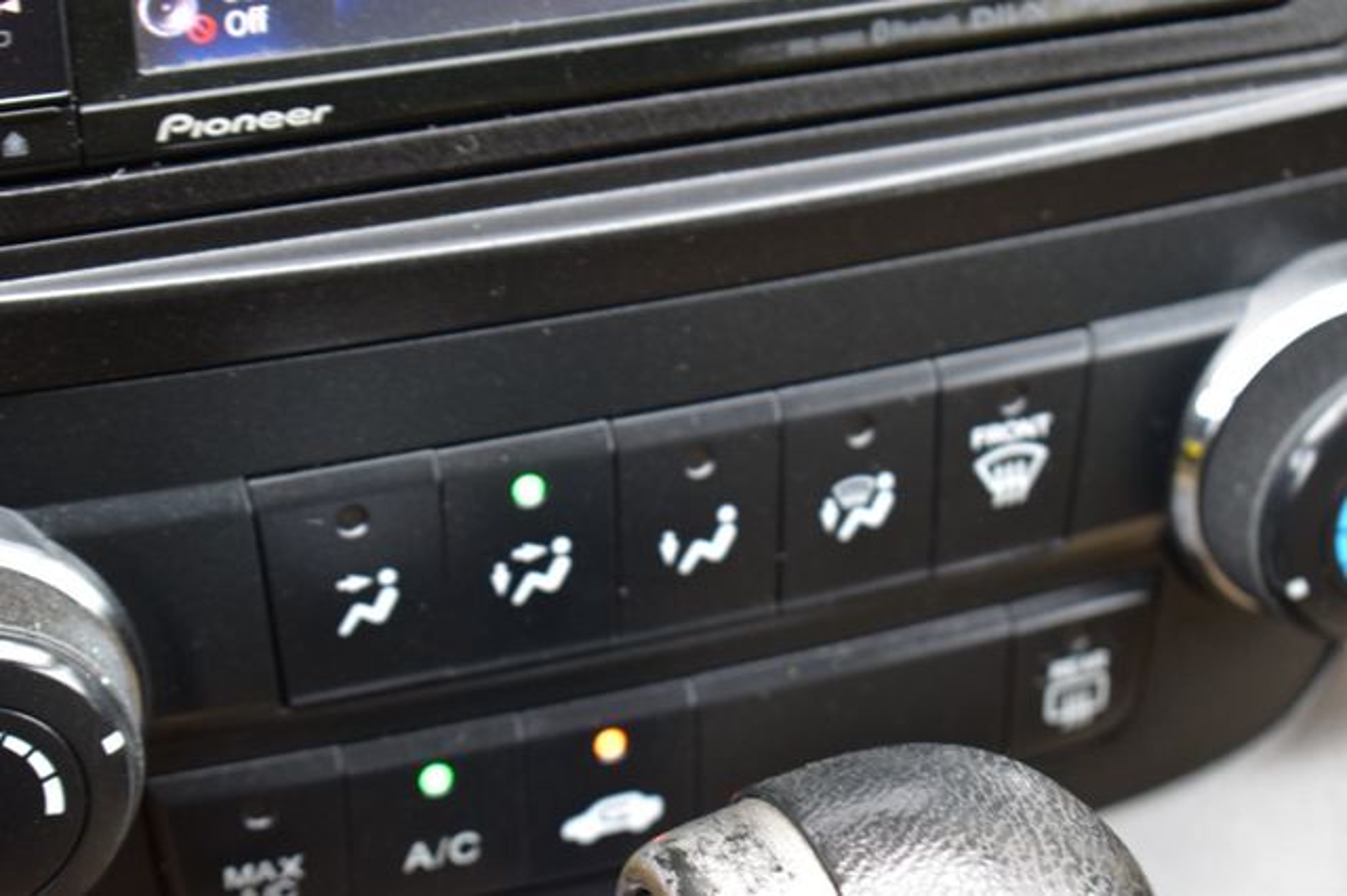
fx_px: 3085
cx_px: 674
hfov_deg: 24.6
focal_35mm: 82
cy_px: 448
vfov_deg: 16.5
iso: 400
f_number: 6.3
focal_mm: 55
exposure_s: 1/15
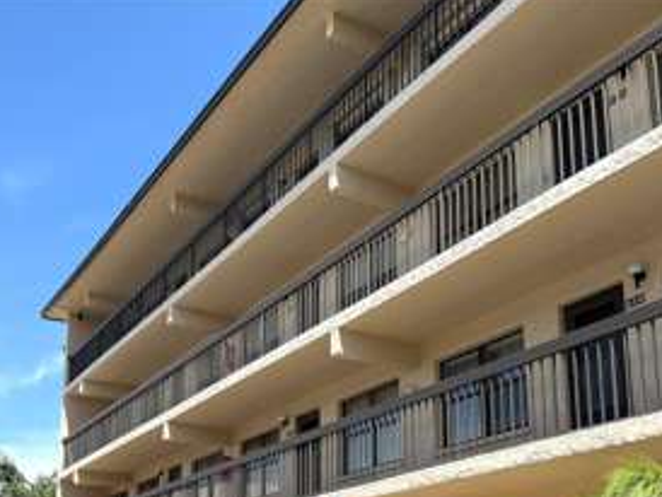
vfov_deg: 33.0
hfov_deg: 44.7
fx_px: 804
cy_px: 427
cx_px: 362
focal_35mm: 42
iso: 80
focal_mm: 6.76
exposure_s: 1/3279
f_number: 1.78
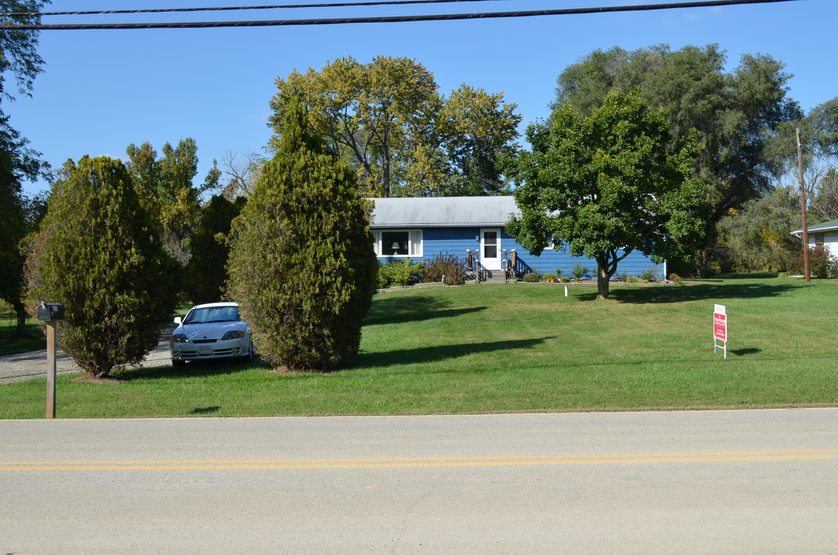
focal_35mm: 36
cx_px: 419
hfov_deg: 53.2
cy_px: 278
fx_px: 836
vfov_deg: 36.7
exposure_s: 1/250
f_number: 8
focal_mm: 24
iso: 125
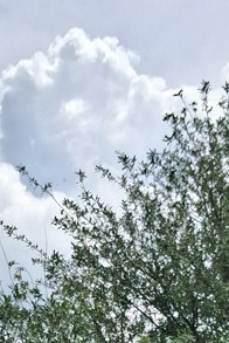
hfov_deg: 14.0
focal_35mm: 98
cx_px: 114
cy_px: 432
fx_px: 933
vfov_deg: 19.4
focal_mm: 4
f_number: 1.8
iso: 25
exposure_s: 1/1133
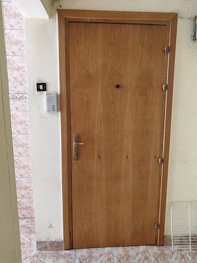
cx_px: 98
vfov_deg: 73.9
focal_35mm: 23
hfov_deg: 58.9
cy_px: 132
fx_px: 175
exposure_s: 1/33
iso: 2478
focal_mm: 5.59
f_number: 1.88
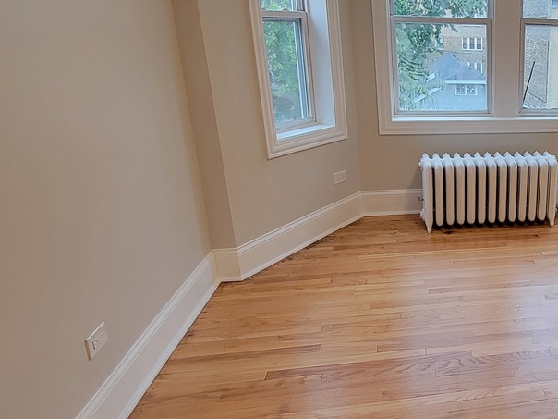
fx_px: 500
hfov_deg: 49.1
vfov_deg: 45.4
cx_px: 542
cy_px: 198
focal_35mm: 31
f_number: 2.2
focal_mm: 2.2
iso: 160
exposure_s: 1/60
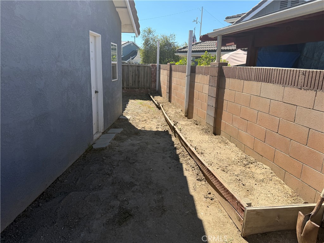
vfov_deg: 56.8
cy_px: 122
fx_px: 225
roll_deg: +0.3
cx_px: 162
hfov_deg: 71.6
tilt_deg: -18.2
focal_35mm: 24
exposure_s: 1/2445
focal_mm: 6.76
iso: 80
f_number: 1.78
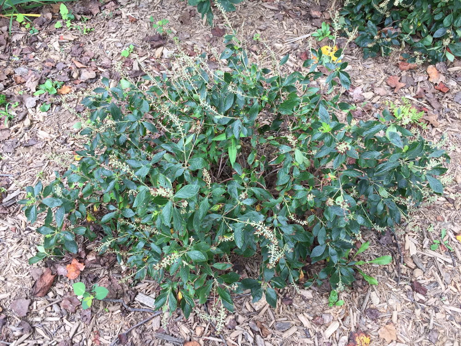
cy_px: 173
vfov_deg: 48.2
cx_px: 230
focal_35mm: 29
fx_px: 386
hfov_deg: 61.7
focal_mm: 4.15
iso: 40
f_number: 2.2
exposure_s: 1/120
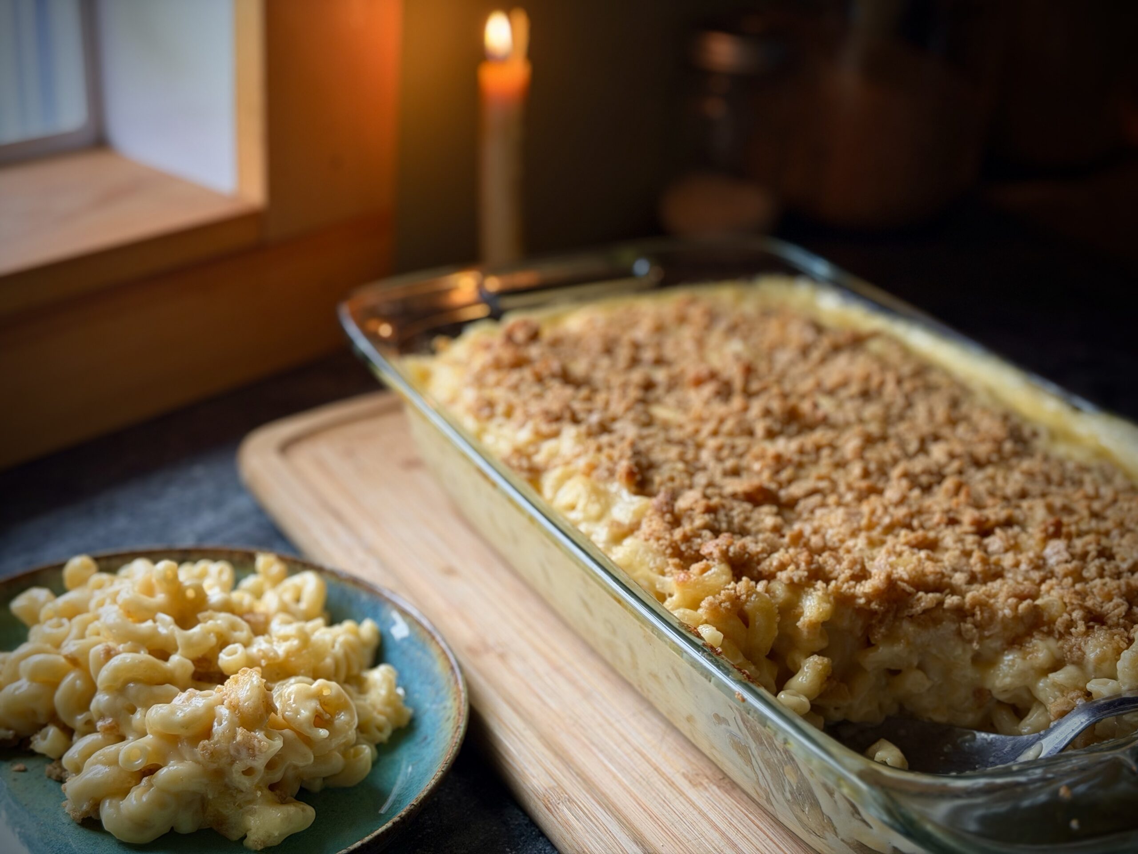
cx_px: 569
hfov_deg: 39.7
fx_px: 1578
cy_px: 427
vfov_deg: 30.3
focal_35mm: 48
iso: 125
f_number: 1.78
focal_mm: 6.76
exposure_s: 1/60
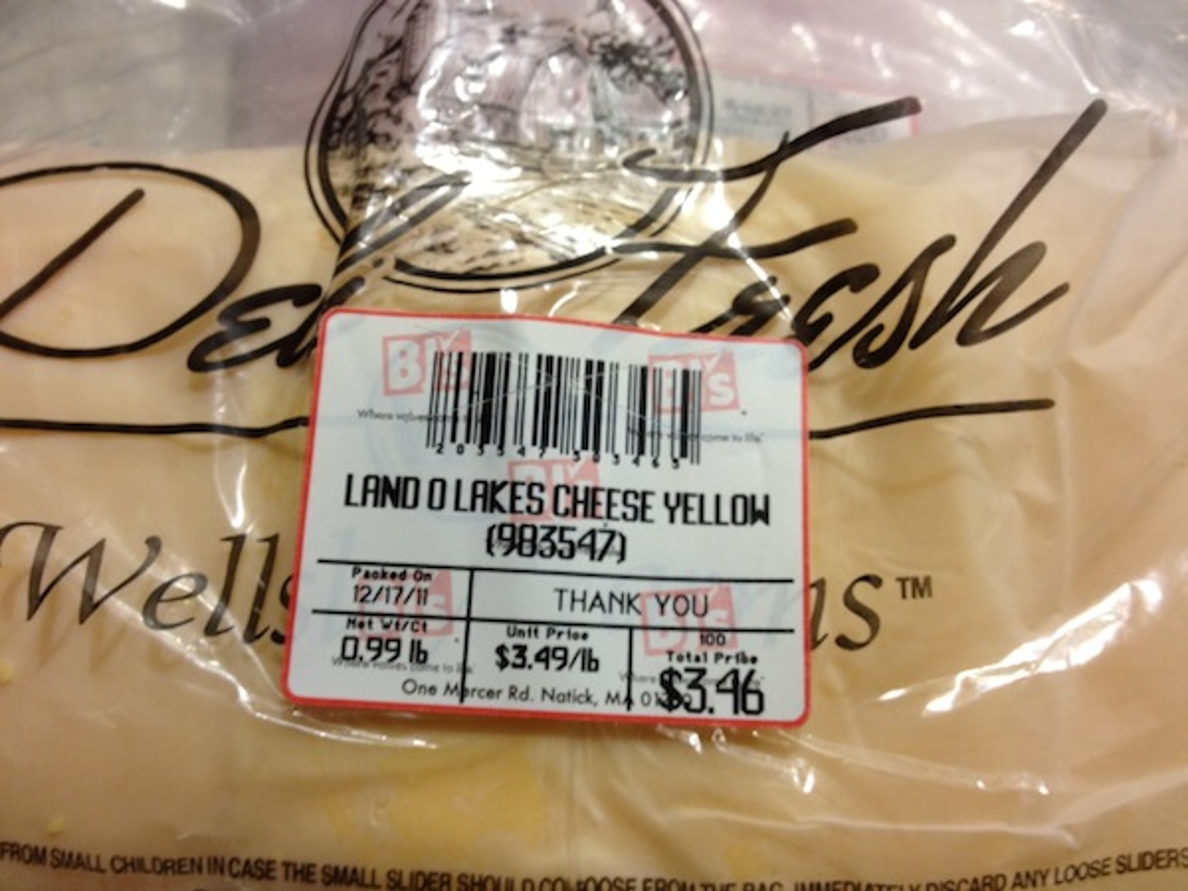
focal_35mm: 35
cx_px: 594
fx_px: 1201
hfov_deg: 52.6
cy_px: 446
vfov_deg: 40.7
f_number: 2.4
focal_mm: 4.28
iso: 125
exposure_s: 1/20
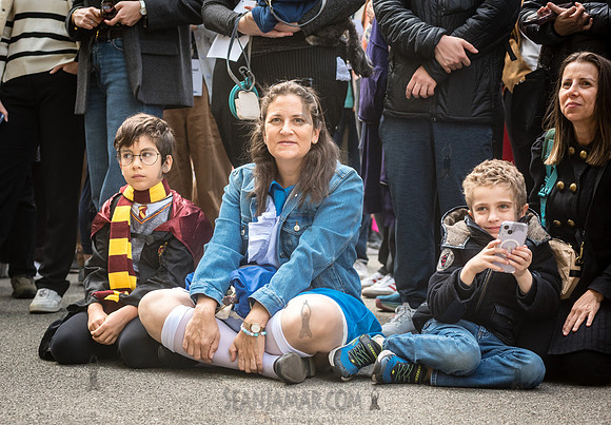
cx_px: 253
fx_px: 1592
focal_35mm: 93
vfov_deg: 15.2
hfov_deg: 21.7
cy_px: 202
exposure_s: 1/400
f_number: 5
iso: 1000
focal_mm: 80
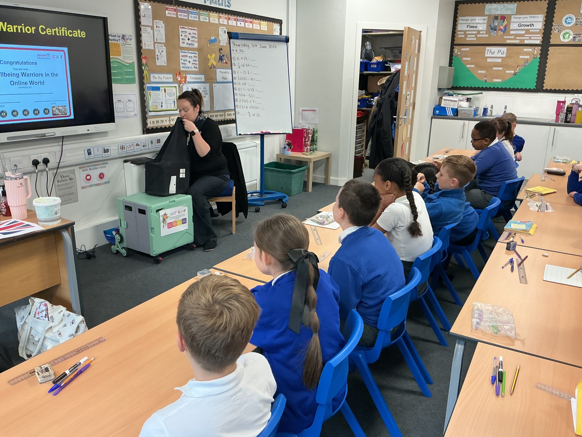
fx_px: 488
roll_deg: -0.3
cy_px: 218
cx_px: 291
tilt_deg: -16.7
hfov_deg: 61.7
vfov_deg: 48.2
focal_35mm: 29
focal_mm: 3
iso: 125
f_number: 1.8
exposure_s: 1/60
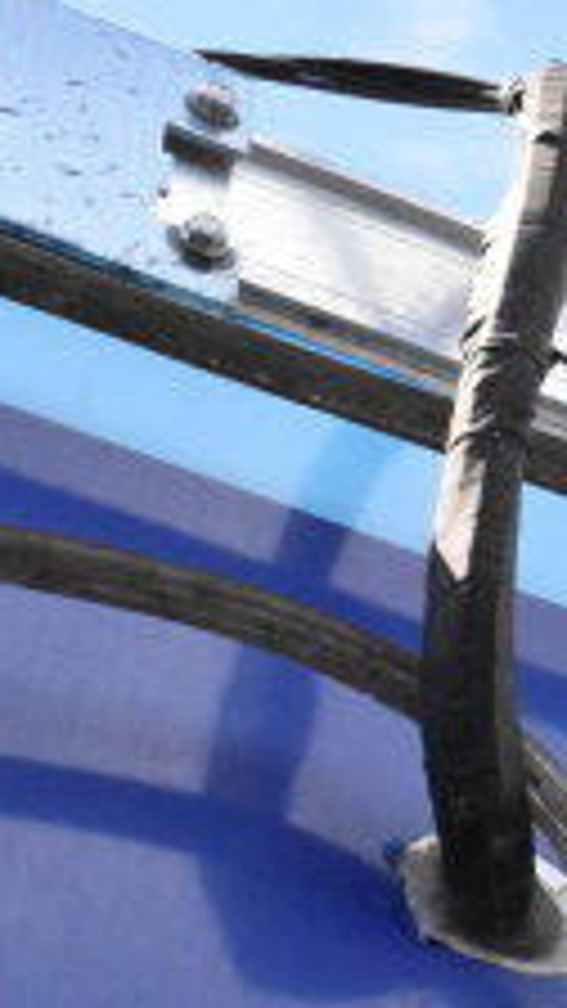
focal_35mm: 163
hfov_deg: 7.1
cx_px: 1256
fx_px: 4357
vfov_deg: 13.2
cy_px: 592
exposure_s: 1/1250
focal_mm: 38
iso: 6400
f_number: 18
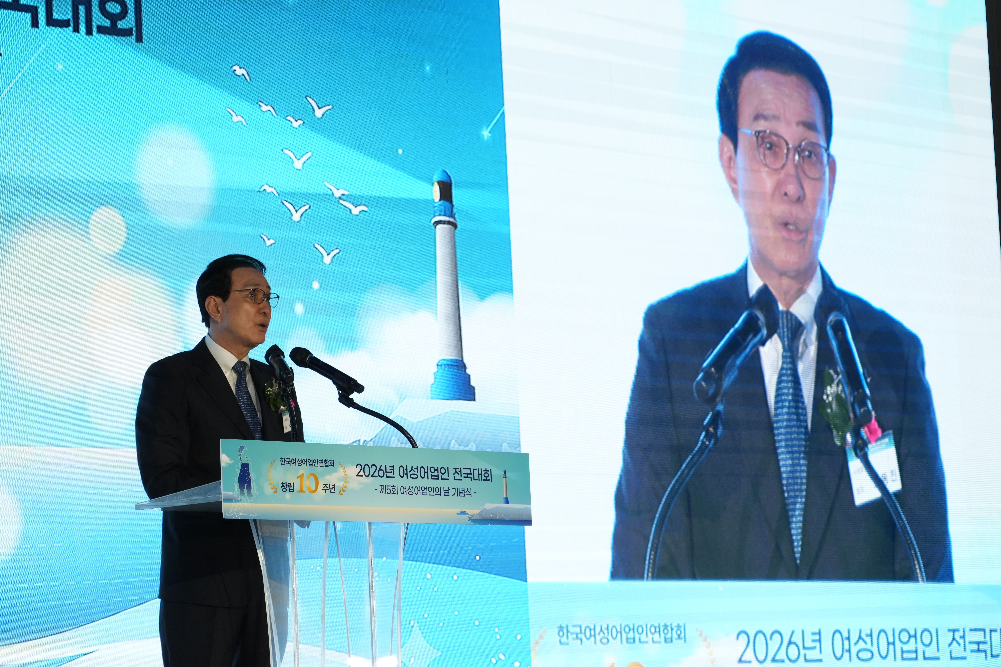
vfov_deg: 12.2
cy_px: 334
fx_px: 3114
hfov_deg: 18.3
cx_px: 500
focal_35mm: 112
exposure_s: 1/100
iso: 2000
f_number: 7.1
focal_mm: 112
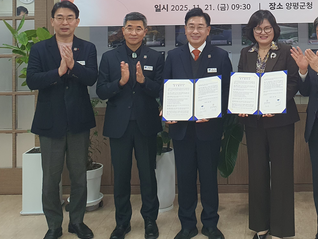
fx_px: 487
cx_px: 246
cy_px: 10
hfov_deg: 35.2
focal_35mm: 53
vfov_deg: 26.3
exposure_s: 1/120
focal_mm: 4.3
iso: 200
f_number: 2.4
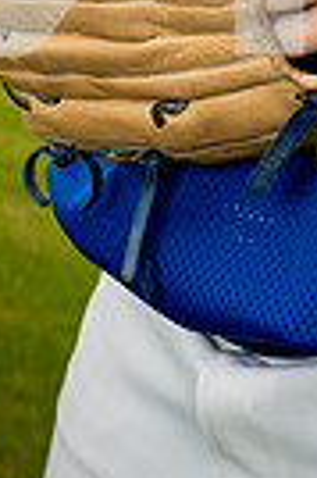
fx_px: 1960
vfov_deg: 12.9
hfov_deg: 9.1
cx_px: 363
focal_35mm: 148
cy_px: -303
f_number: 5.6
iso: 200
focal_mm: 44
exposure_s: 1/250
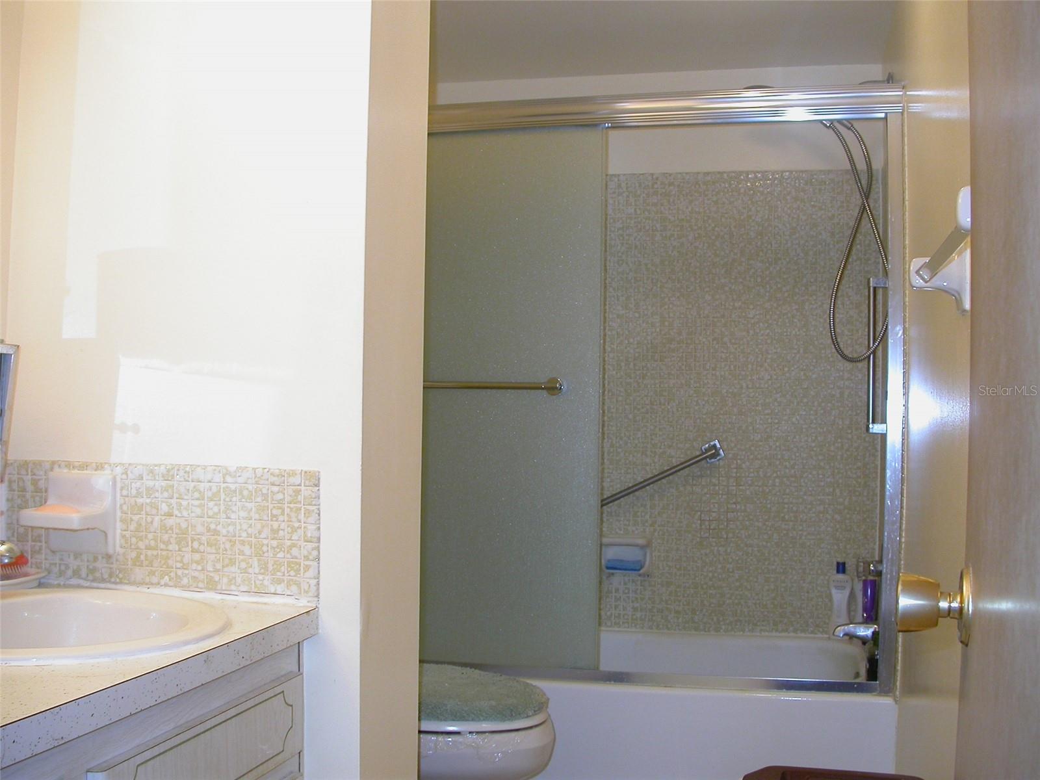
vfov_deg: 37.7
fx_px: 1142
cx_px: 520
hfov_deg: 49.0
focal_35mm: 38
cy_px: 390
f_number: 2.6
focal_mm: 7.85
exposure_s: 1/35.5
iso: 100
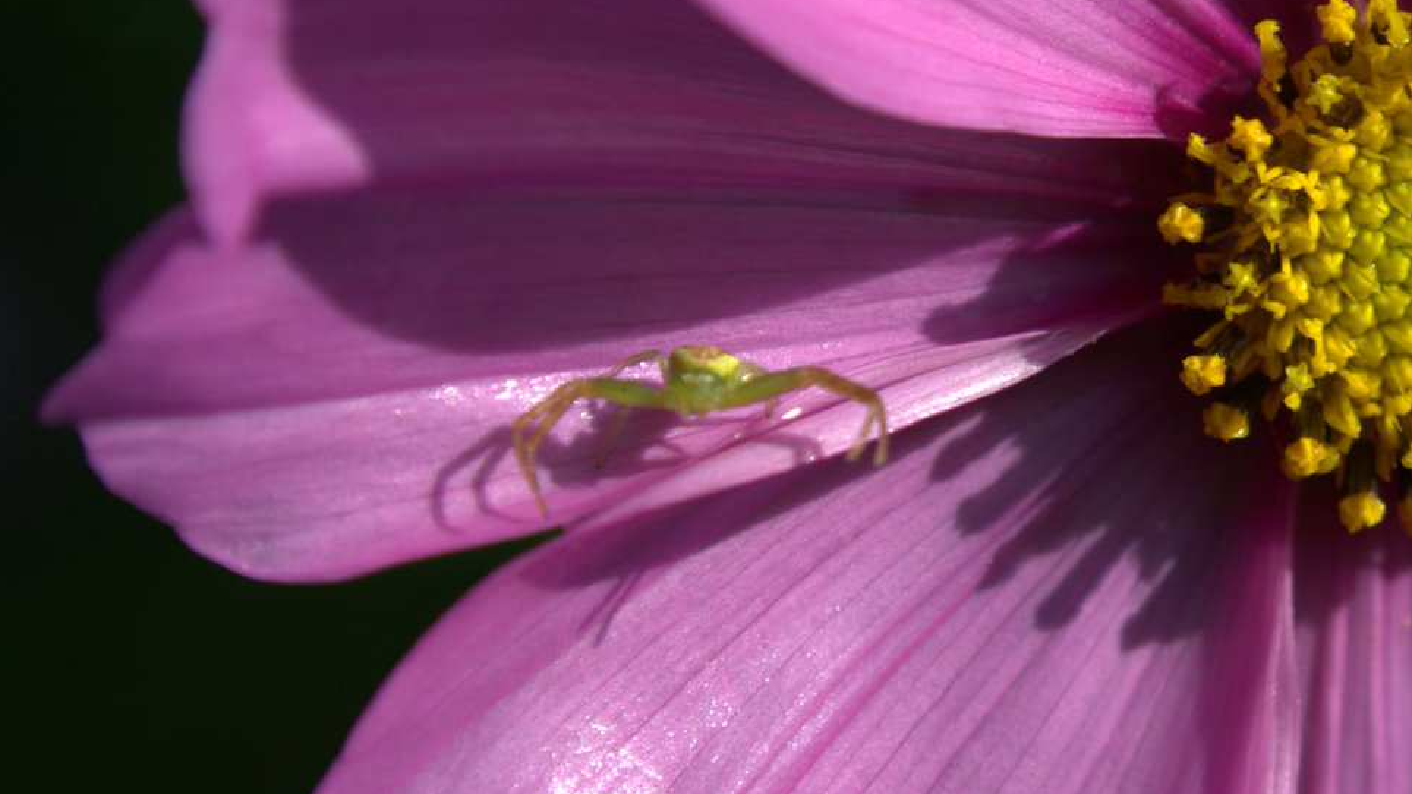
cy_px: 365
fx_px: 3239
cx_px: 705
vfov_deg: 14.0
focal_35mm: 87
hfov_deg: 24.6
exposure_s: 1/200
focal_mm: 55
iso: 100
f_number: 7.1
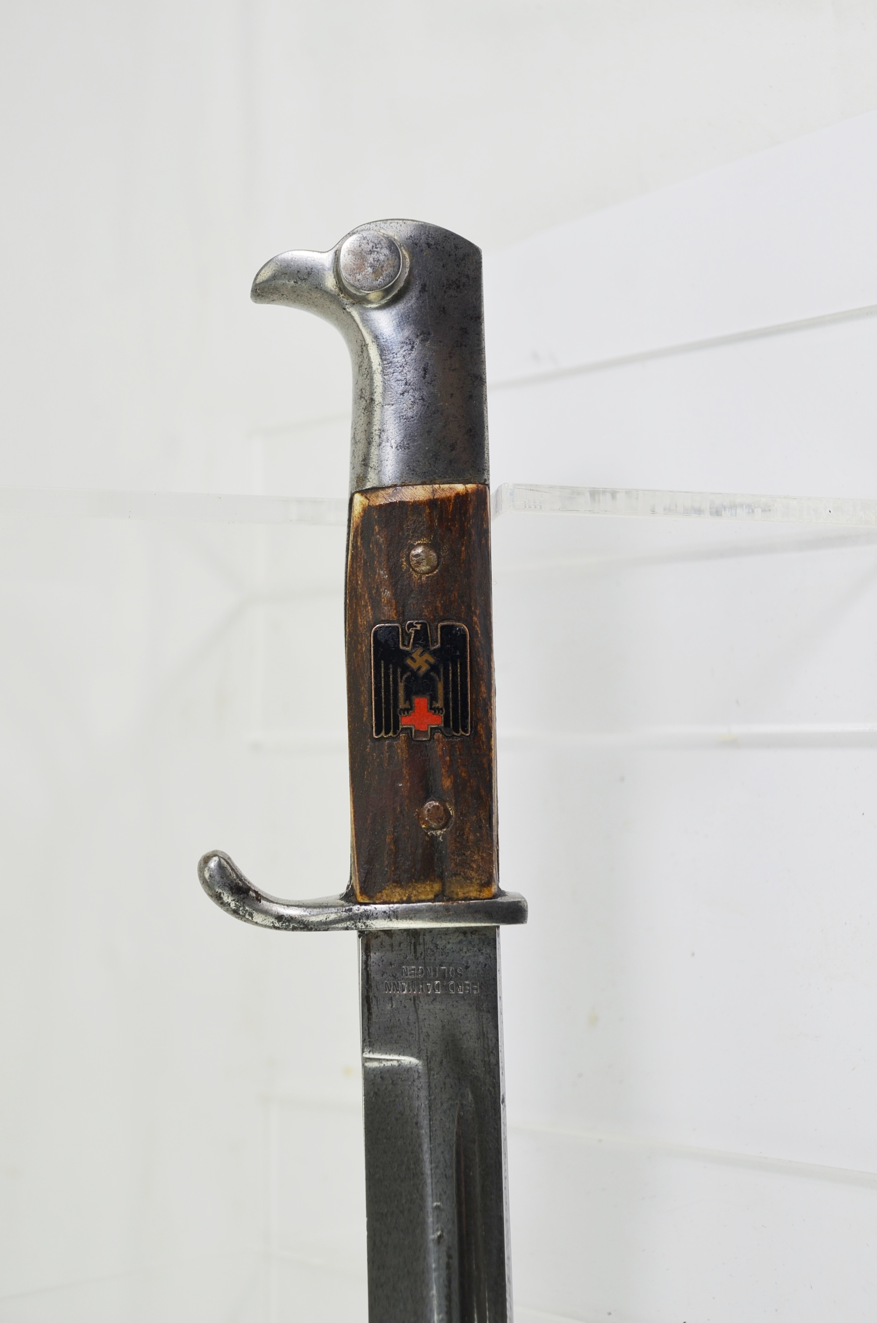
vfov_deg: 33.5
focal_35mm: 60
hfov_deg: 22.5
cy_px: 662
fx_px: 2202
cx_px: 438
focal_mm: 40
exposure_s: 1/160
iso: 200
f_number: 6.3
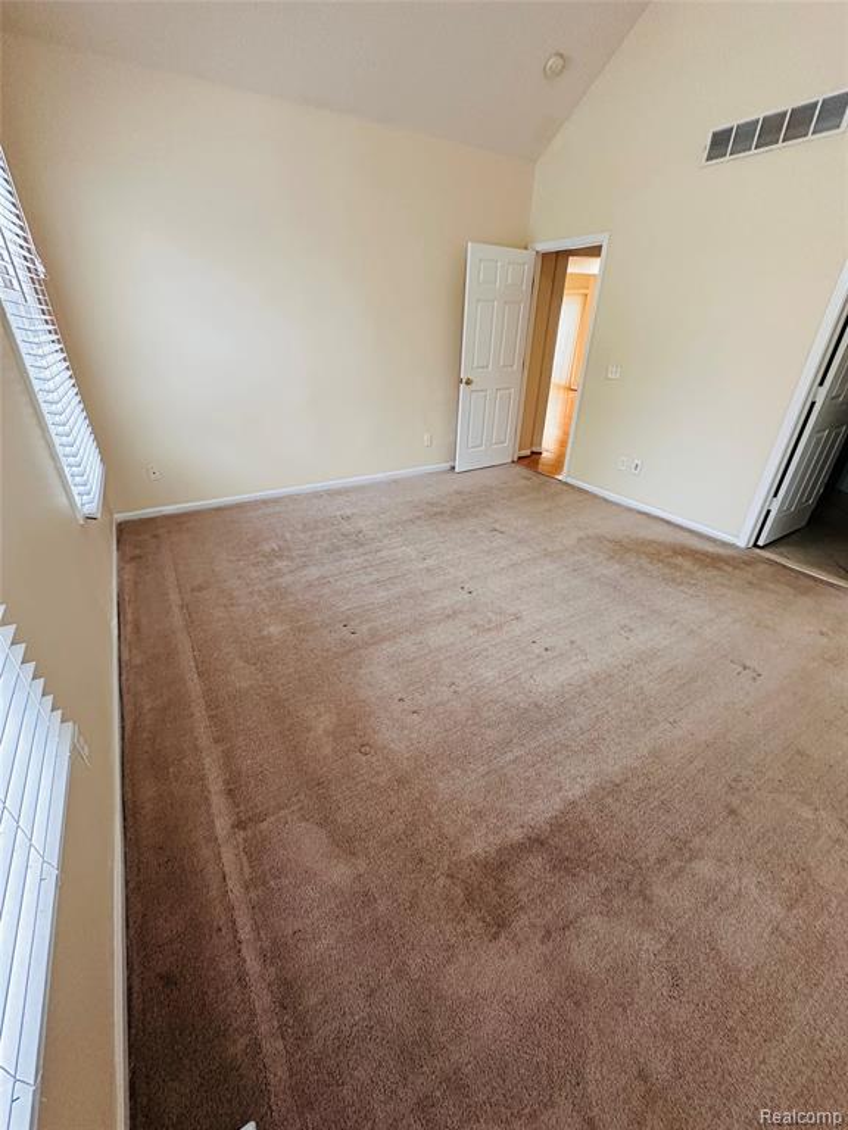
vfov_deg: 102.1
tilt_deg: -28.2
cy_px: 565
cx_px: 424
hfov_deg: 85.7
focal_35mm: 14
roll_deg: -1.6
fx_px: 457
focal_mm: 2.22
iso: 250
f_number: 2.2
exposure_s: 1/60
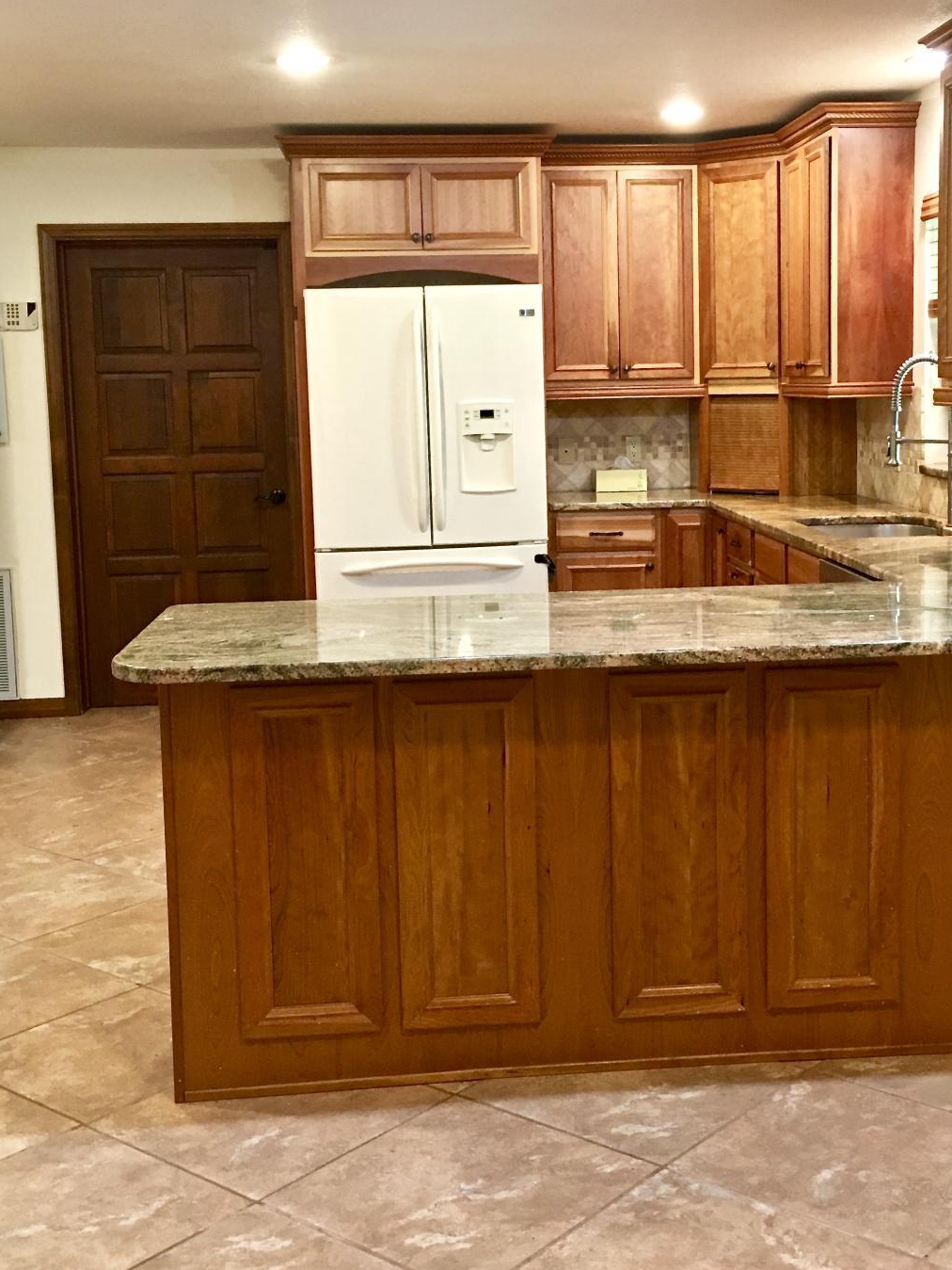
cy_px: 551
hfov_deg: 33.5
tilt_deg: -4.7
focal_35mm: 43
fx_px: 1577
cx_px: 567
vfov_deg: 43.7
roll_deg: +0.5
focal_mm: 4.15
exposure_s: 1/15
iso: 80
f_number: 2.2
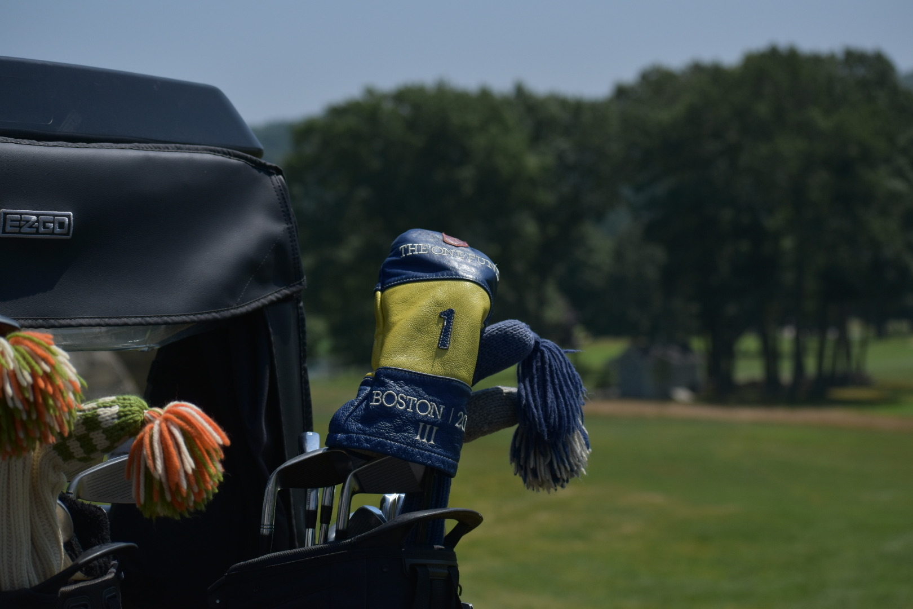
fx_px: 2663
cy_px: 304
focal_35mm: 105
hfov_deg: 19.5
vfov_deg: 13.0
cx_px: 456
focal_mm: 70
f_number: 5.6
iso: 200
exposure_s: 1/2500
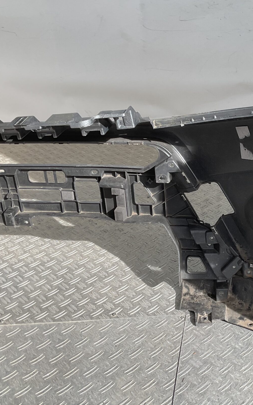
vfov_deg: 41.0
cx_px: 244
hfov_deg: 25.2
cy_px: 218
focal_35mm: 49
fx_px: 540
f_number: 1.8
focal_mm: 3
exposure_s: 1/277
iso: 16
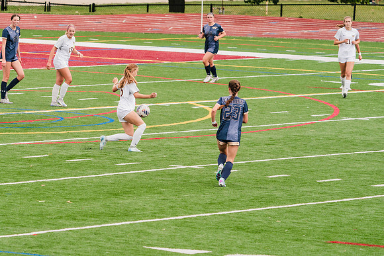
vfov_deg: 4.2
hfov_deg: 6.2
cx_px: 125
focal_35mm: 331
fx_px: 3531
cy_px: 101
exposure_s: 1/1600
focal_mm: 241
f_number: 5.6
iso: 640
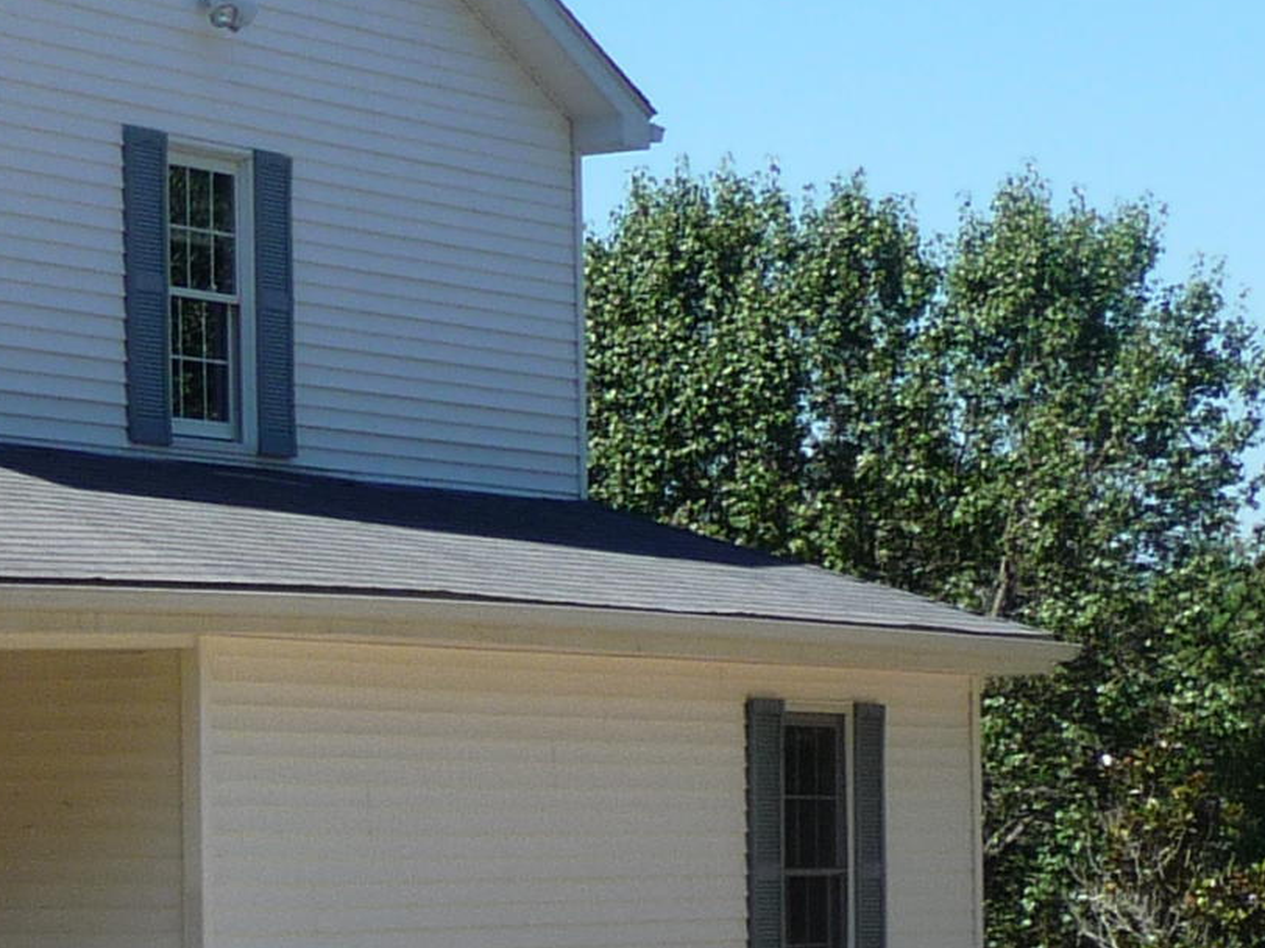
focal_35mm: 159
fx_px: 5810
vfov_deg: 9.3
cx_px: -873
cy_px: 808
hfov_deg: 11.7
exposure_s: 1/500
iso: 100
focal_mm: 7.1
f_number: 4
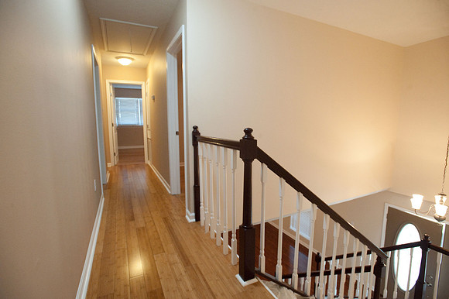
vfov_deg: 70.4
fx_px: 212
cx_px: 224
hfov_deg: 93.3
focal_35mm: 17
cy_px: 150
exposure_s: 1/100
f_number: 5.6
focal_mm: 17
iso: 3200
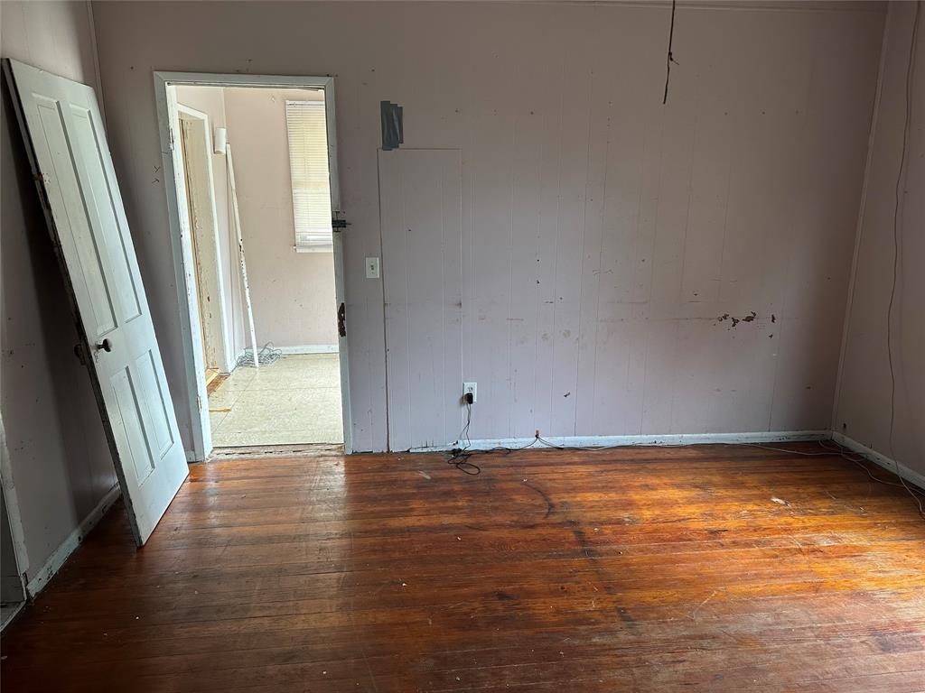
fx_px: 641
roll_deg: +0.7
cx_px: 462
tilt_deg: -13.3
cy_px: 346
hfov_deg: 71.6
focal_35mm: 24
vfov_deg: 56.8
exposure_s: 1/77
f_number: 1.78
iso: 250
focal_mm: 6.86
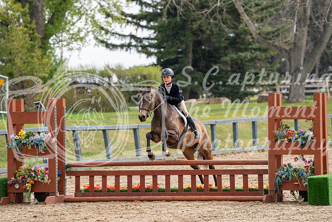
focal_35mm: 256
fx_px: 2361
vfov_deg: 5.4
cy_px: 111
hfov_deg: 8.0
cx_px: 166
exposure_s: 1/320
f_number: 5.6
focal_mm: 256
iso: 125
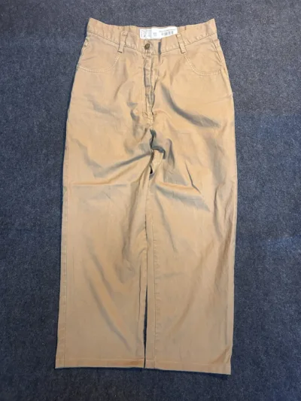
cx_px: 150
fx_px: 301
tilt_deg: -58.4
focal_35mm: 26
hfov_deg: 53.1
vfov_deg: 67.3
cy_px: 200
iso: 400
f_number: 1.5
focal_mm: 5.7
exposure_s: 1/50
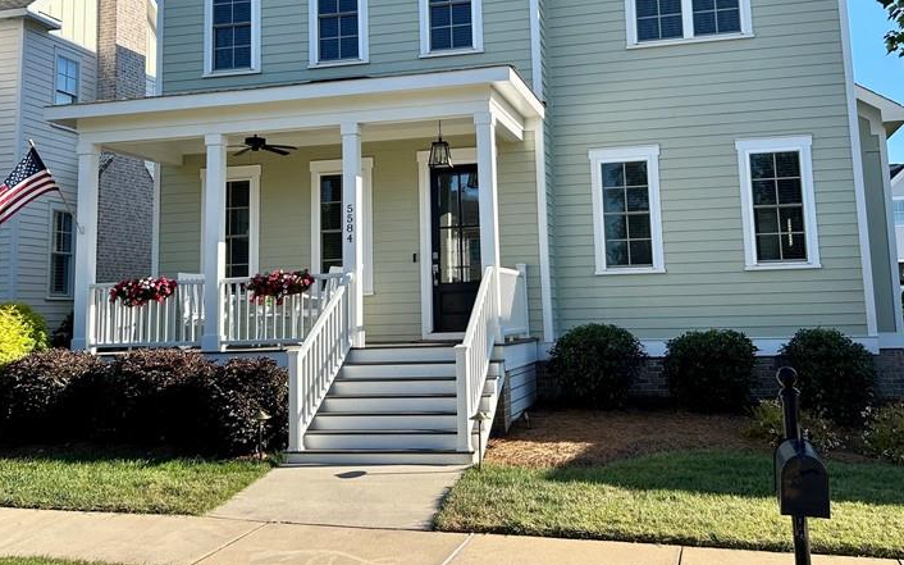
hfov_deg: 49.3
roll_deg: +1.1
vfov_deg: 31.6
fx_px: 985
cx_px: 464
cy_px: 161
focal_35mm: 40
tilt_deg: +9.2
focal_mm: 5.7
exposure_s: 1/1838
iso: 50
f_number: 1.5
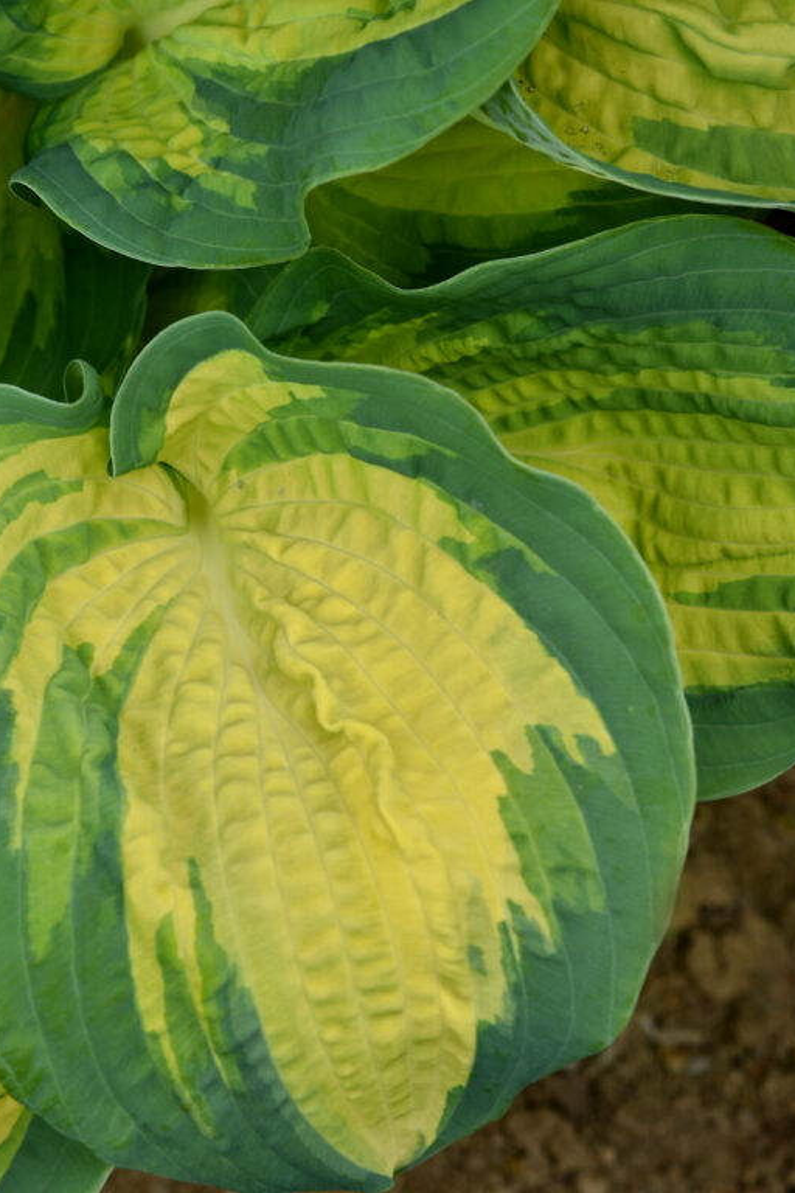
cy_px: 529
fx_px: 5432
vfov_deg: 12.5
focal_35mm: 164
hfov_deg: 8.4
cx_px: 337
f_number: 8
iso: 200
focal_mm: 120
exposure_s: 1/200
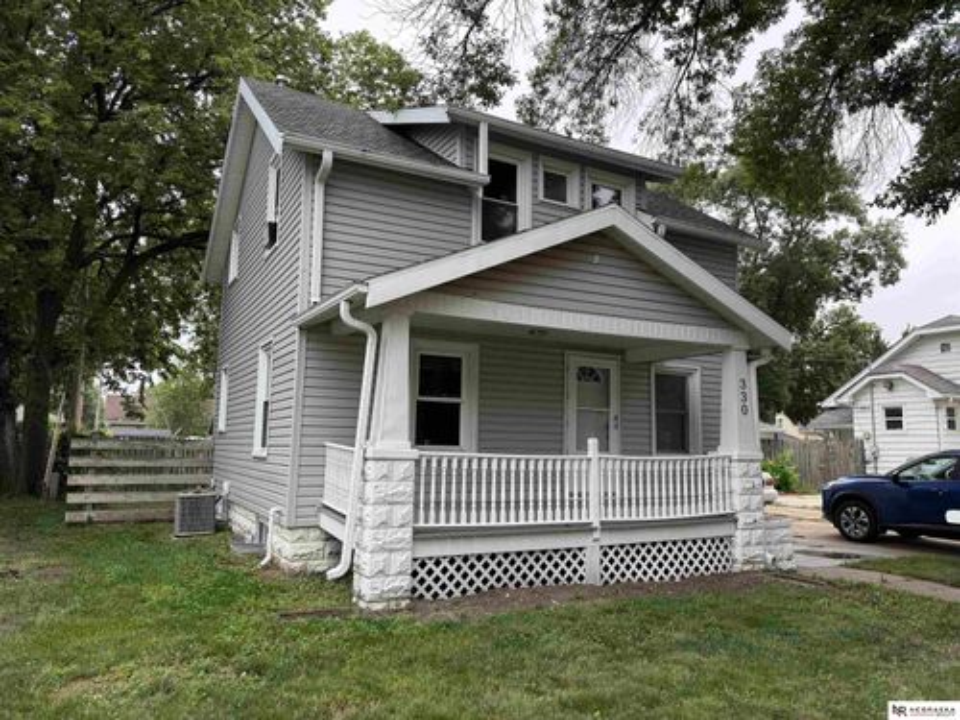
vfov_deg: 56.8
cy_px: 360
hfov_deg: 71.6
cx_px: 480
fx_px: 666
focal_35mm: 24
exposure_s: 1/1385
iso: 100
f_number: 1.78
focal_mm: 6.76
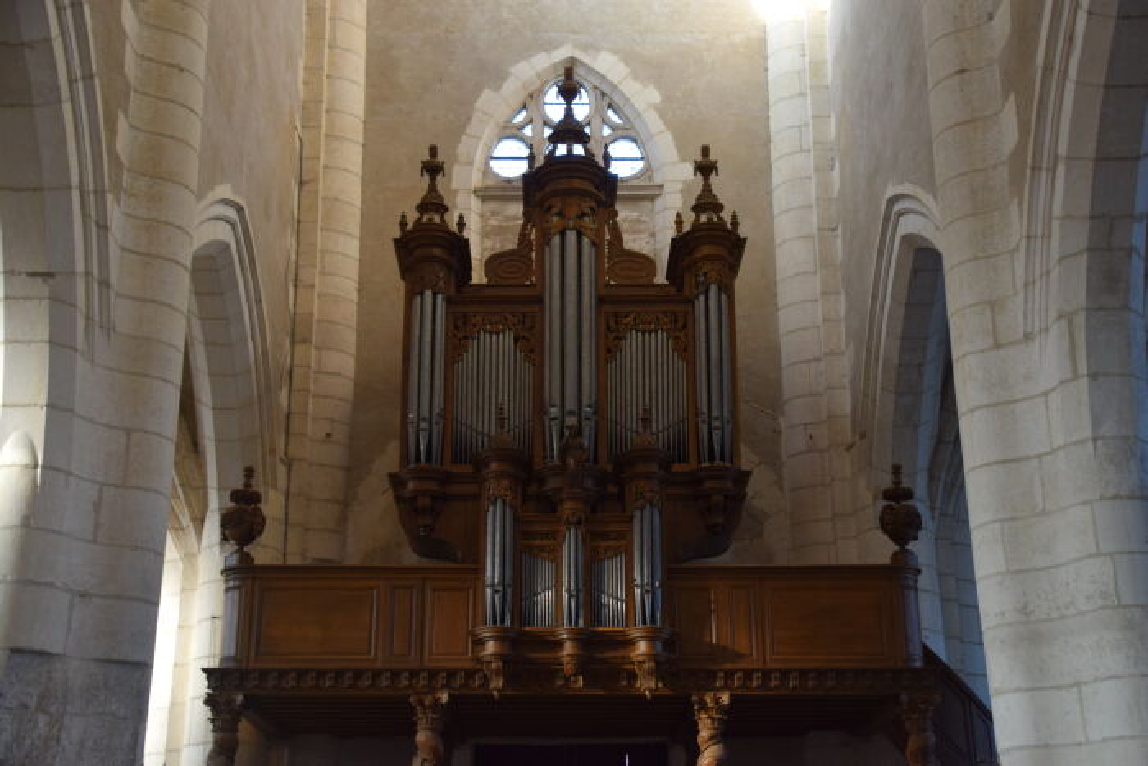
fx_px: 1531
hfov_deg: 41.1
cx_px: 574
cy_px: 383
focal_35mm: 48
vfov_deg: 28.1
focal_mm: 32
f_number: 4.2
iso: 640
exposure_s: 1/60
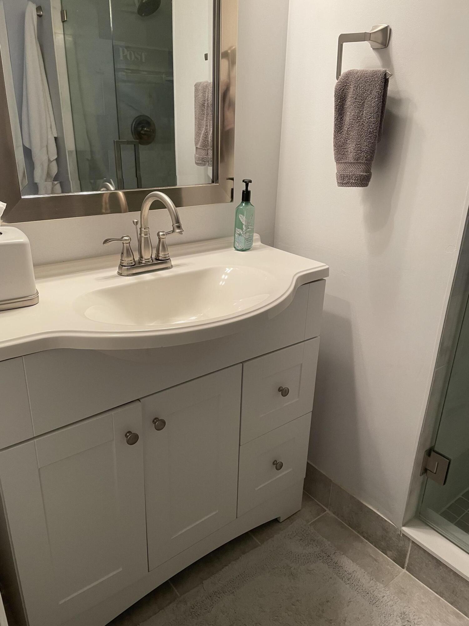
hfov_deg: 53.1
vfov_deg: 67.3
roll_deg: -1.6
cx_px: 234
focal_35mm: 26
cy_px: 313
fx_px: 470
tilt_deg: -23.2
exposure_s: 1/60
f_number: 1.6
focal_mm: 4.2
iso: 100
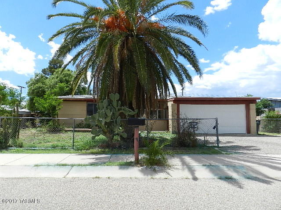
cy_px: 105
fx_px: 187
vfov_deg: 58.9
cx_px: 140
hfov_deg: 73.9
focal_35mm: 23
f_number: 4
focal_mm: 4
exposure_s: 1/1000
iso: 160
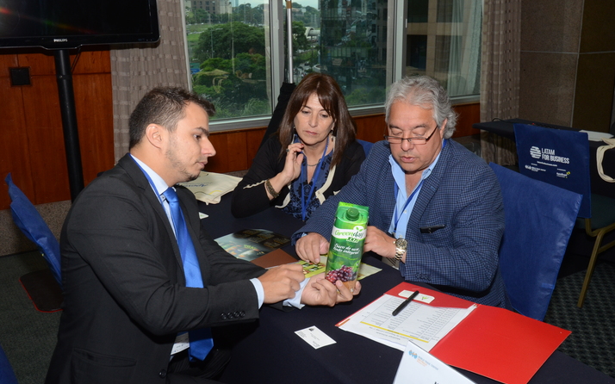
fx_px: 620
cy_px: 192
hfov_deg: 52.8
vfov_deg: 34.4
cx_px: 307
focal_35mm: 37
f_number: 10
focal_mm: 24
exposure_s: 1/60
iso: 800
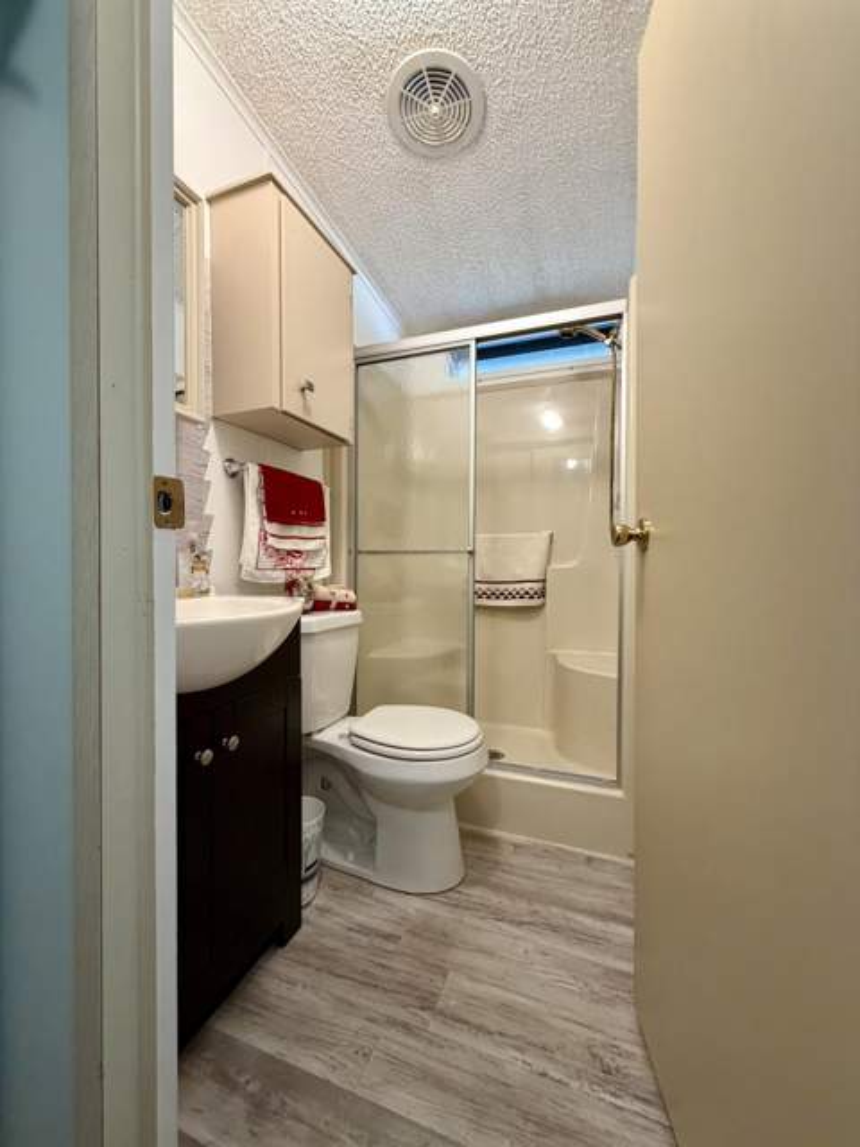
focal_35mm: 14
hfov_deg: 85.7
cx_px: 430
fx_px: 464
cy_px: 574
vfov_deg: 102.1
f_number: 2.2
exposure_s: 1/60
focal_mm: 2.22
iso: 250
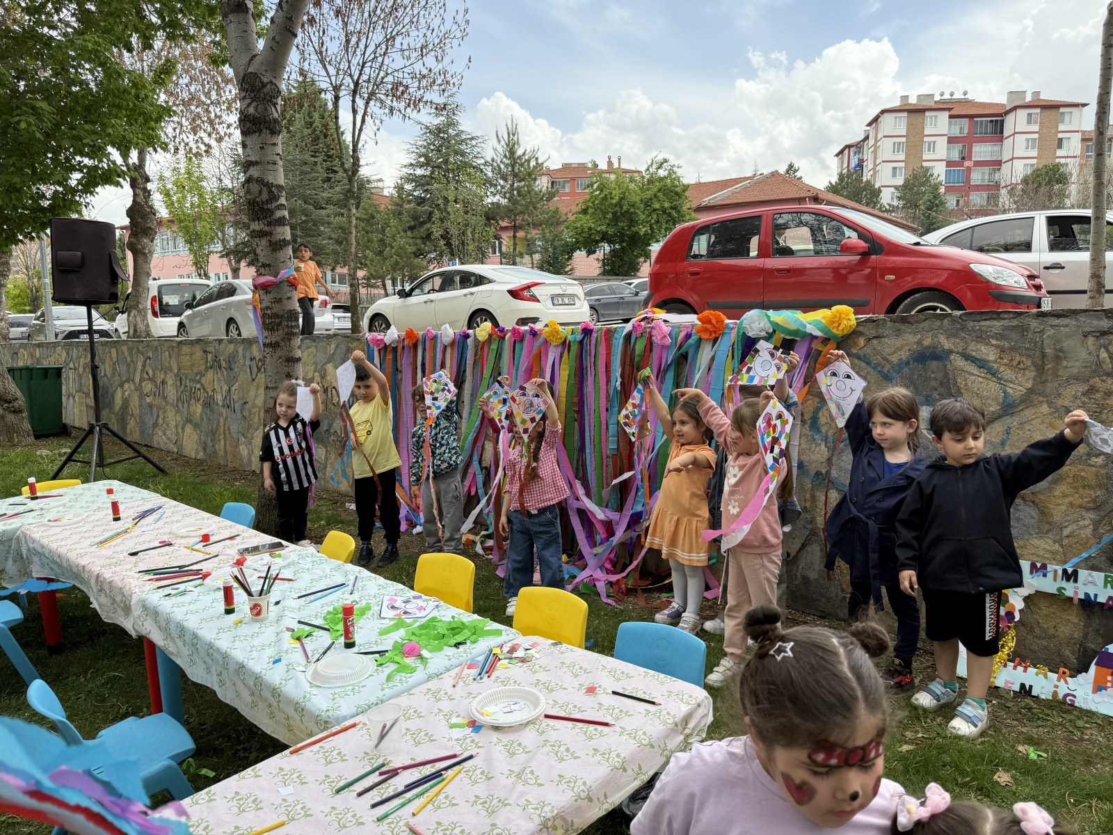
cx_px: 556
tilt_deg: -6.4
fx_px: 772
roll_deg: +0.0
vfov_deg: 56.8
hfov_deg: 71.6
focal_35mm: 24
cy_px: 418
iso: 80
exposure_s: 1/1361
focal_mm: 6.76
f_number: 1.78
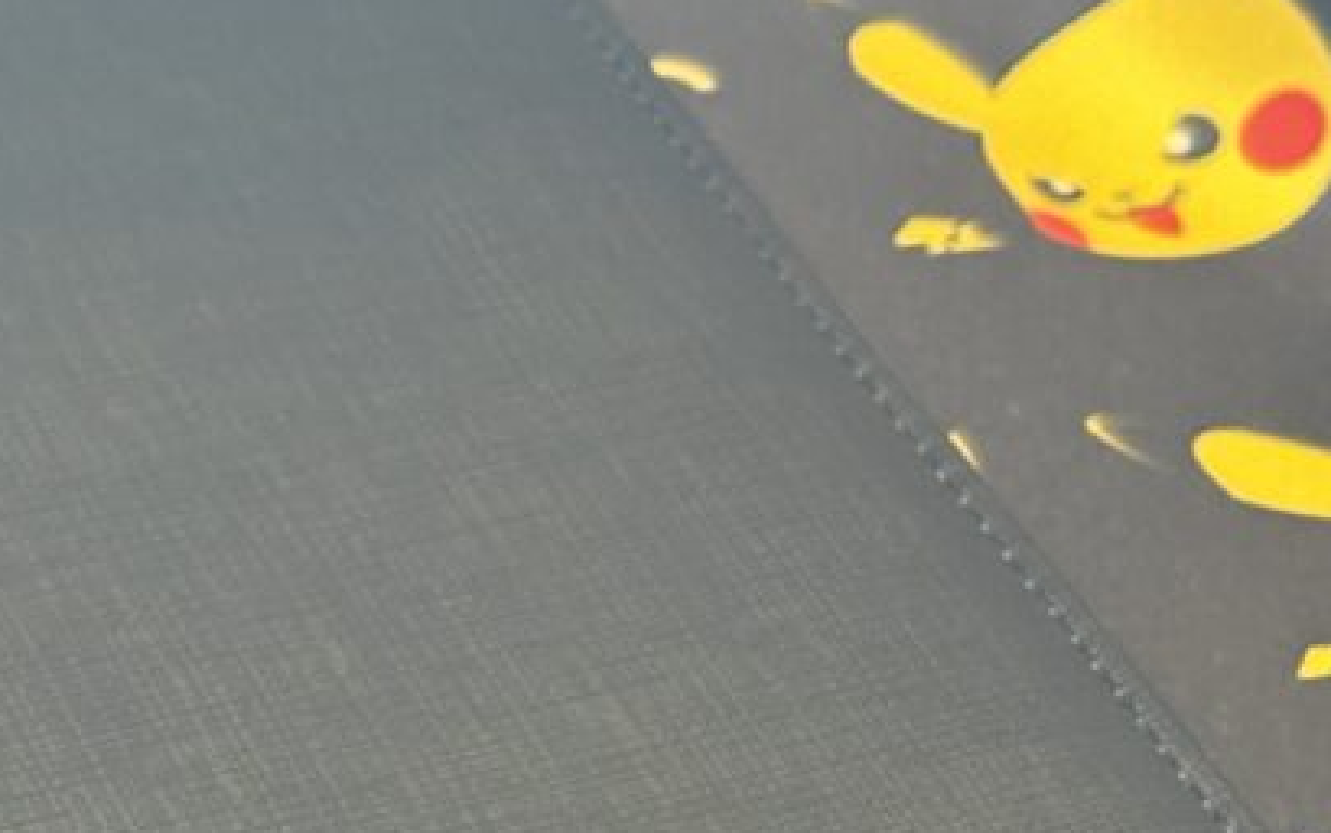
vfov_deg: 9.4
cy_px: 1009
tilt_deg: -43.7
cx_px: 81
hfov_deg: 14.9
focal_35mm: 138
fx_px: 5008
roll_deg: +0.3
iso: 250
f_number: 1.6
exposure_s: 1/40
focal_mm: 5.96
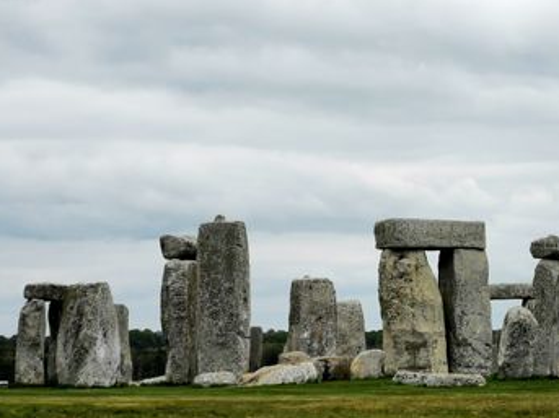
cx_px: 401
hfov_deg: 14.5
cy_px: 176
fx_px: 2195
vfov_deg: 10.9
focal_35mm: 136
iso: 50
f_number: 2.4
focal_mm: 7.48
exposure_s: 1/1000
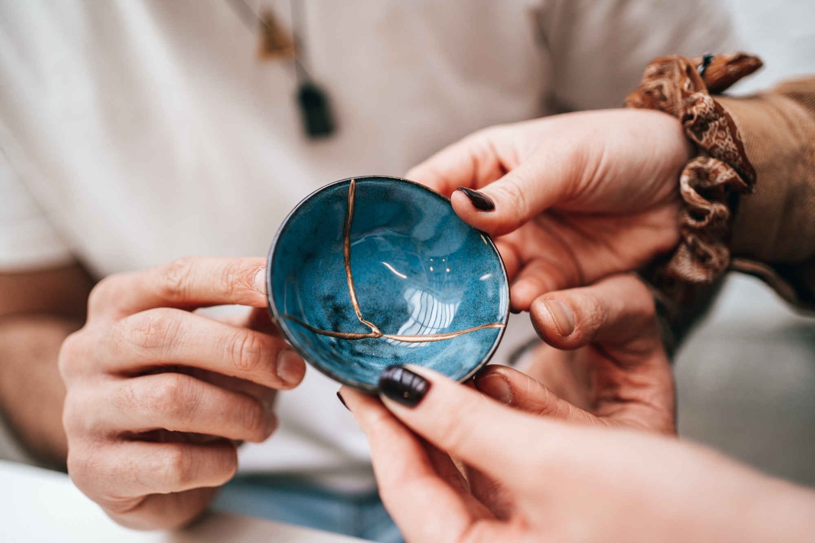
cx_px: 408
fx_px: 792
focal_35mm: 35
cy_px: 272
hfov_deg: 54.4
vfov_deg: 37.8
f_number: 1.8
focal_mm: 35
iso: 250
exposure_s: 1/320
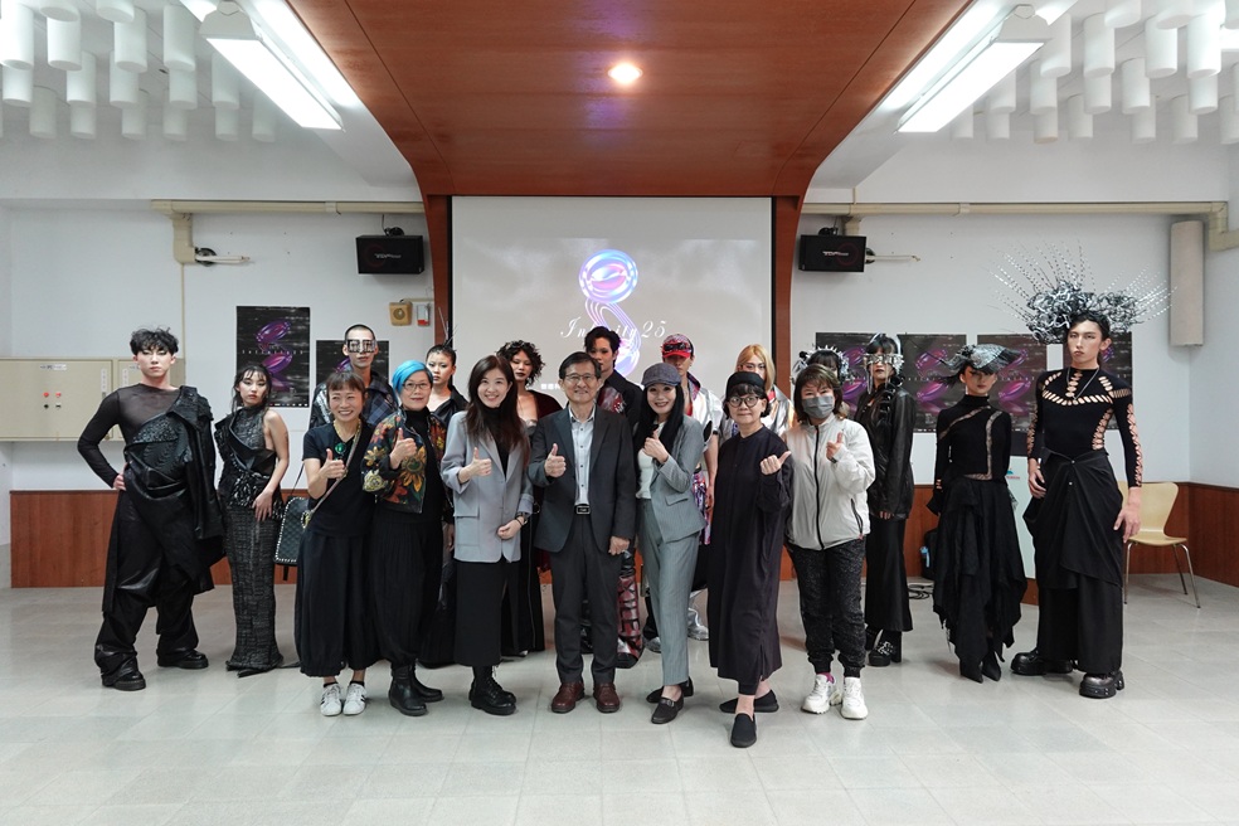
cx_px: 620
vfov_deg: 53.1
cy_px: 413
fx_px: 826
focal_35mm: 24
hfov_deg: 73.7
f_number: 2.8
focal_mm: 9.13
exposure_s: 1/50
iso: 640
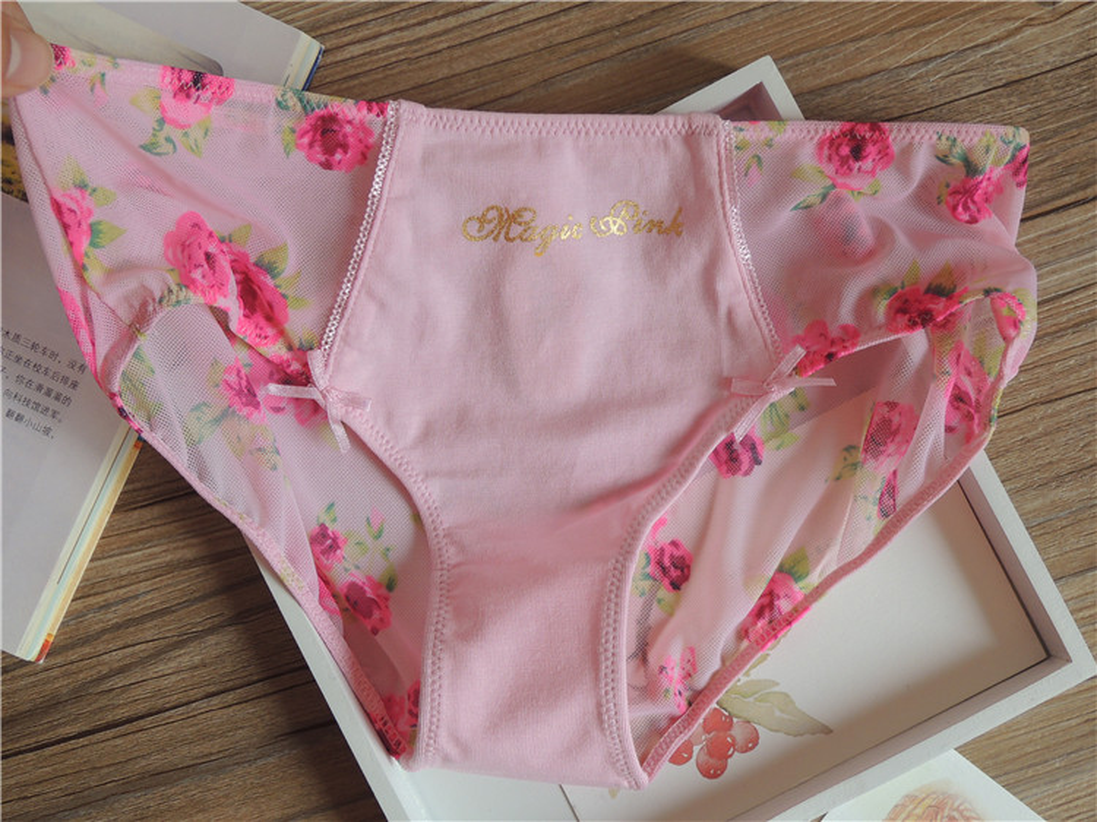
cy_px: 411
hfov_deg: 58.4
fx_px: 982
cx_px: 548
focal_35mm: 31
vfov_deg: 45.4
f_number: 3
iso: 100
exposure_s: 1/160
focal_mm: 5.5
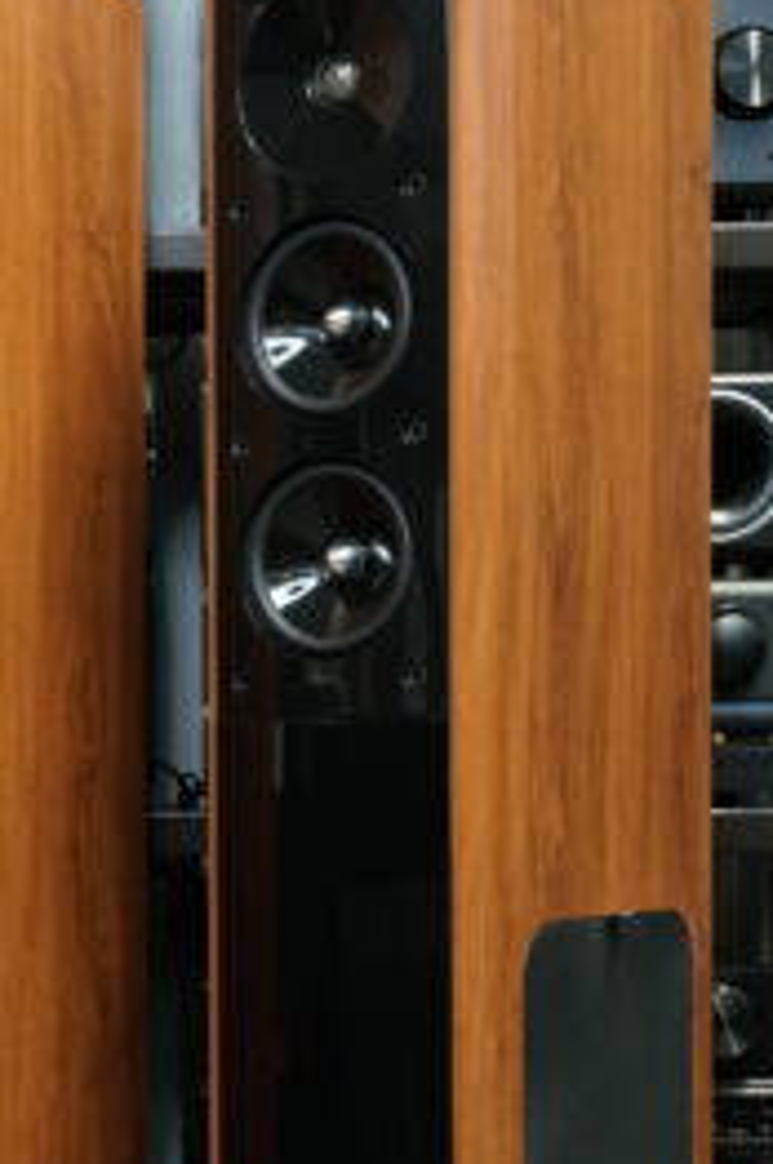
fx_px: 2777
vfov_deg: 23.5
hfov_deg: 15.8
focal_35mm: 86
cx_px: 169
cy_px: 804
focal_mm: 50
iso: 1600
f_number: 9
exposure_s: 1/15
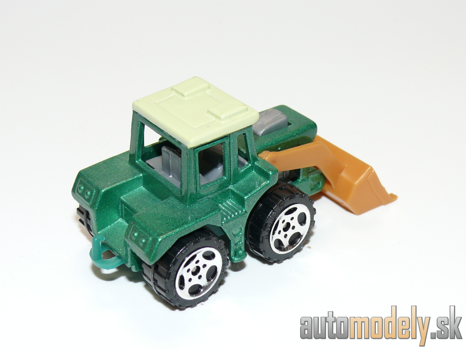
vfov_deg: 21.6
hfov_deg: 28.6
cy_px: 175
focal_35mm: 68
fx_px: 915
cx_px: 233
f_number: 4
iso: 100
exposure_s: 1/30
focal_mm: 10.8
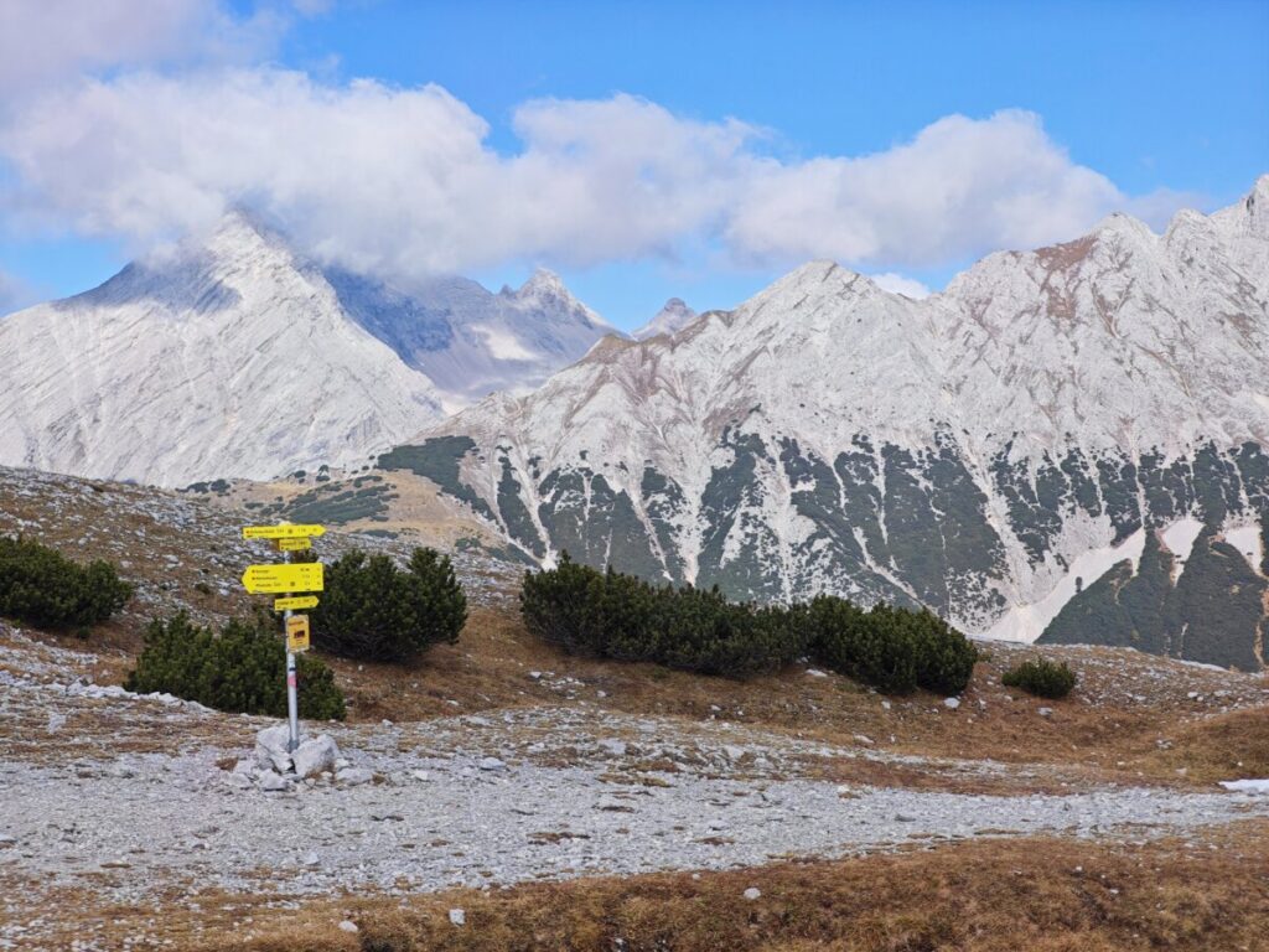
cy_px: 476
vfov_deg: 19.6
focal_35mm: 75
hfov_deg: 26.0
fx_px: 2749
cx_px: 634
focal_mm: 12.28
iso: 50
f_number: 1.8
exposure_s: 1/2805
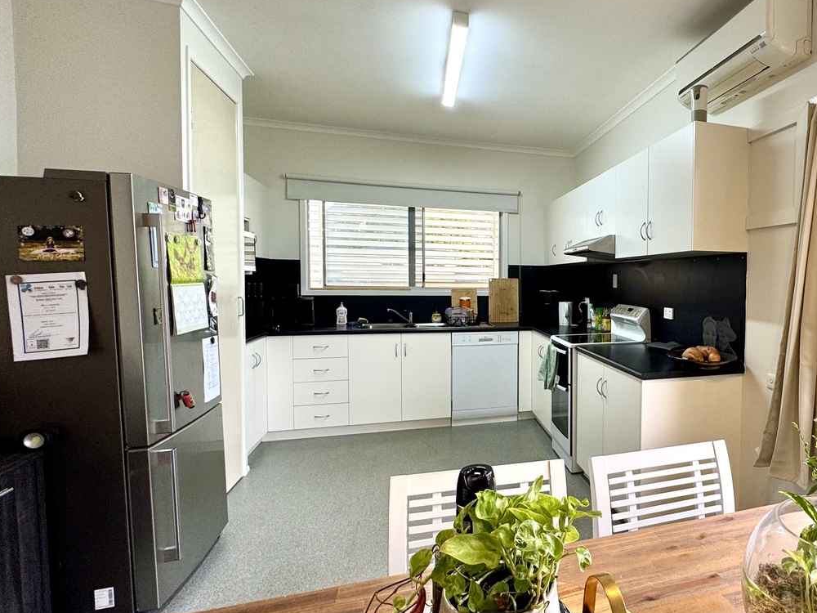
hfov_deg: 74.1
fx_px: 496
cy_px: 305
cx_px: 600
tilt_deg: -2.7
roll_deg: -0.7
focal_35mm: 21
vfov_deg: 63.4
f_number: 2.2
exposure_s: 1/100
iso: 80
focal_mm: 2.22
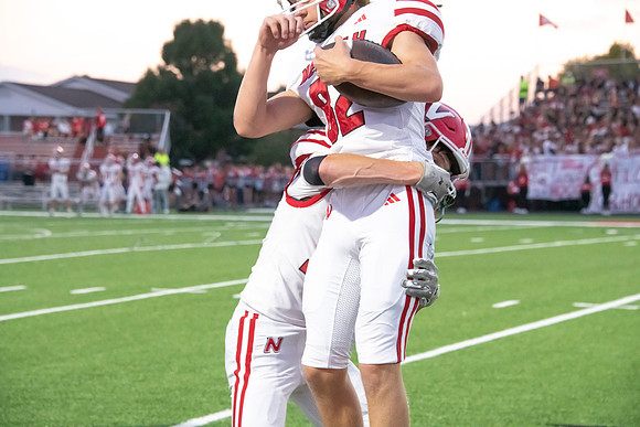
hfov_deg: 16.8
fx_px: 2169
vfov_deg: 11.2
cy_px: 214
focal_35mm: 122
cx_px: 320
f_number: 7.1
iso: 10000
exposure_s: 1/400
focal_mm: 122
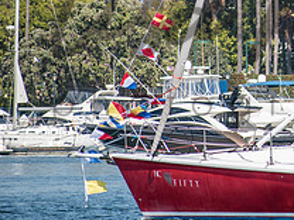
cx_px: 368
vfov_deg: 2.3
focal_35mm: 649
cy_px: -2
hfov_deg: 3.1
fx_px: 5512
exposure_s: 1/400
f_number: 5.6
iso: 100
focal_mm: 155
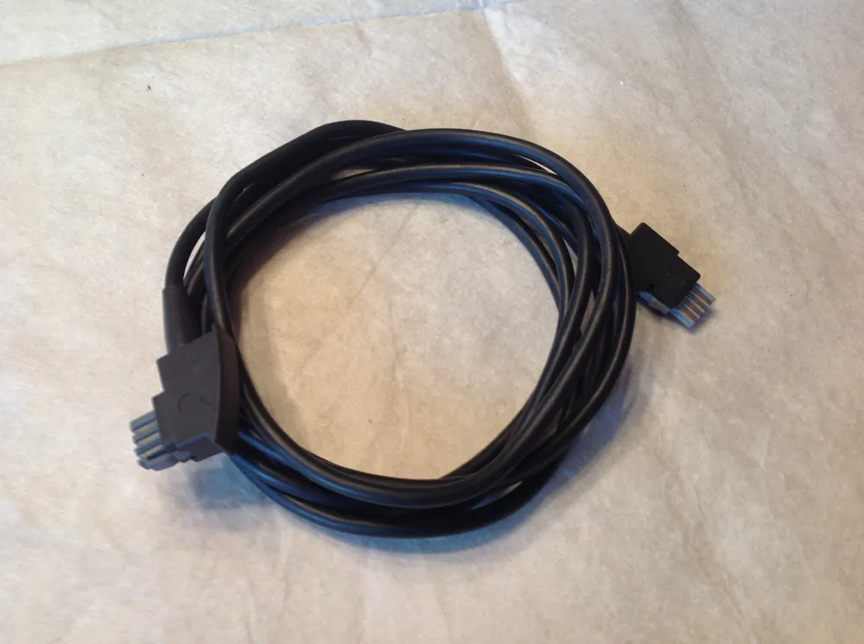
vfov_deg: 40.6
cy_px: 322
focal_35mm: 35
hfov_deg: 52.7
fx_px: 872
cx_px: 432
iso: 64
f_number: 2.4
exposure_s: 1/15
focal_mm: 4.28
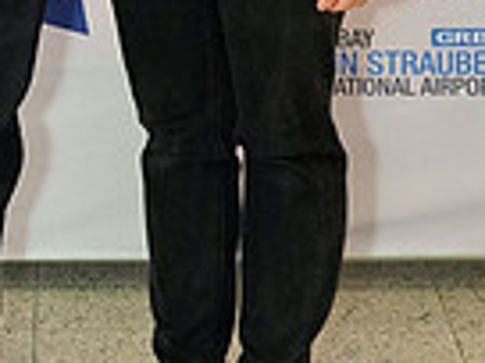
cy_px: -409
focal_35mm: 181
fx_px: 2536
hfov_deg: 10.8
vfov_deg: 7.8
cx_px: 21
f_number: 8
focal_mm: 38
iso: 1600
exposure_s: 1/100
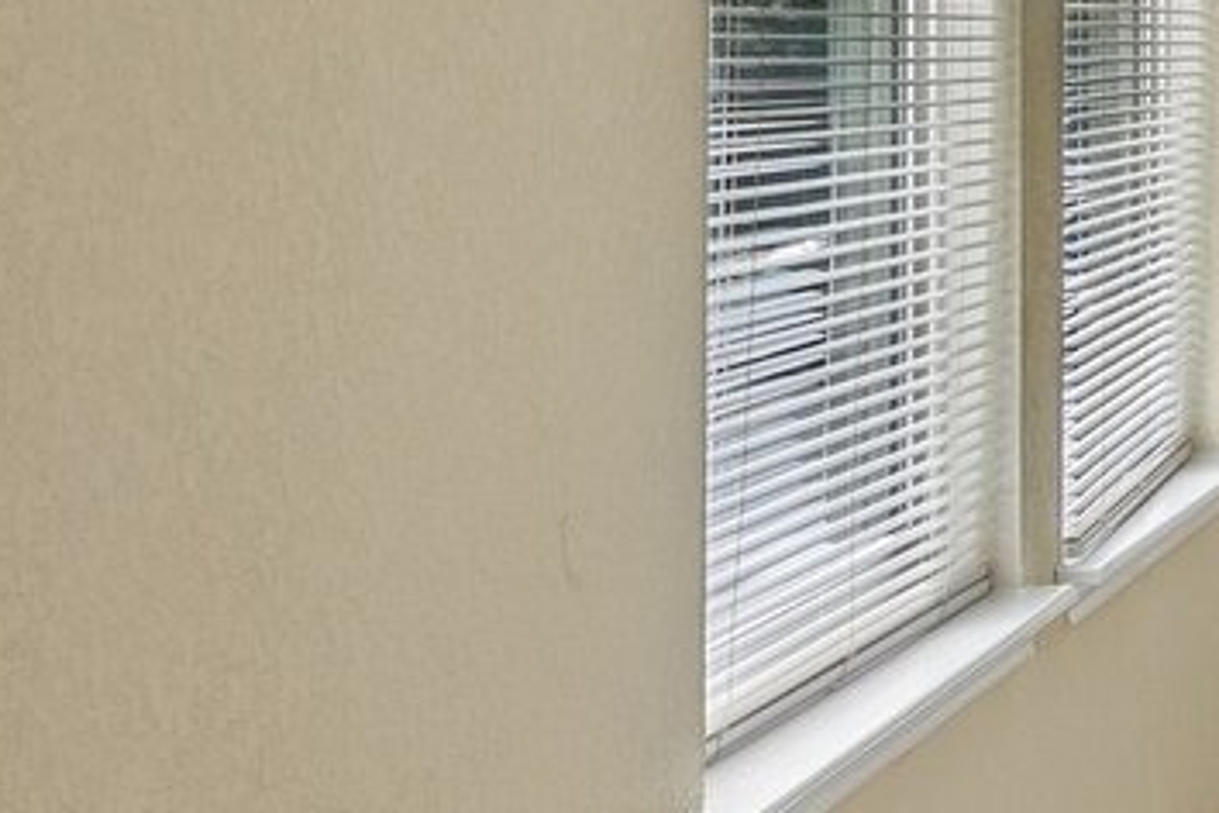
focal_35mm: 87
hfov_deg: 19.9
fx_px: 2946
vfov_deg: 15.5
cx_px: 1887
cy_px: 55
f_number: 8
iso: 400
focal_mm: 19
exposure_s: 1/80
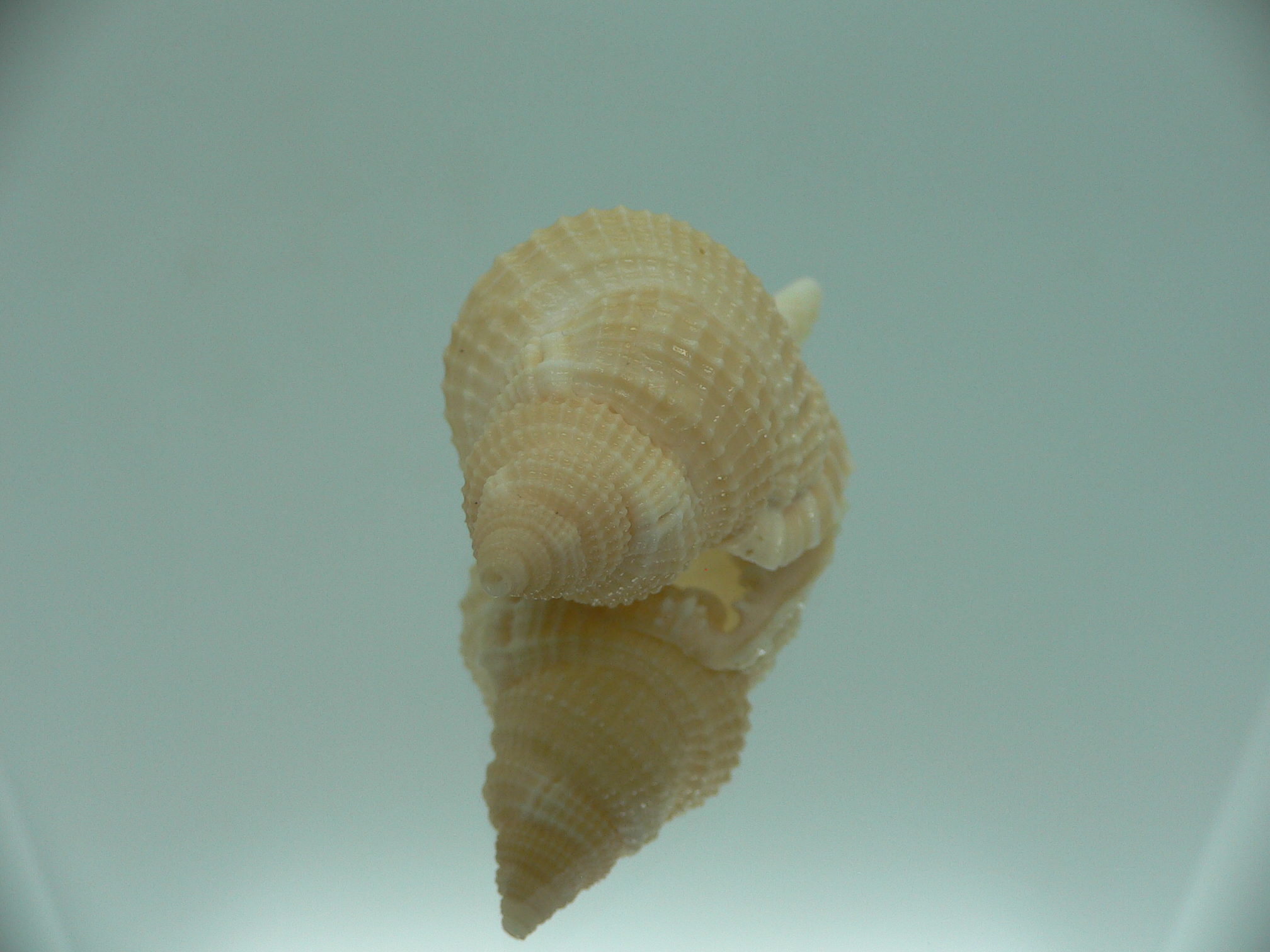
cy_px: 476
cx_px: 635
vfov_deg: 40.7
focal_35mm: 35
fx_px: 1284
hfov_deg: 52.6
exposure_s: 1/60
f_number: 2.8
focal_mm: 4.6
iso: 80
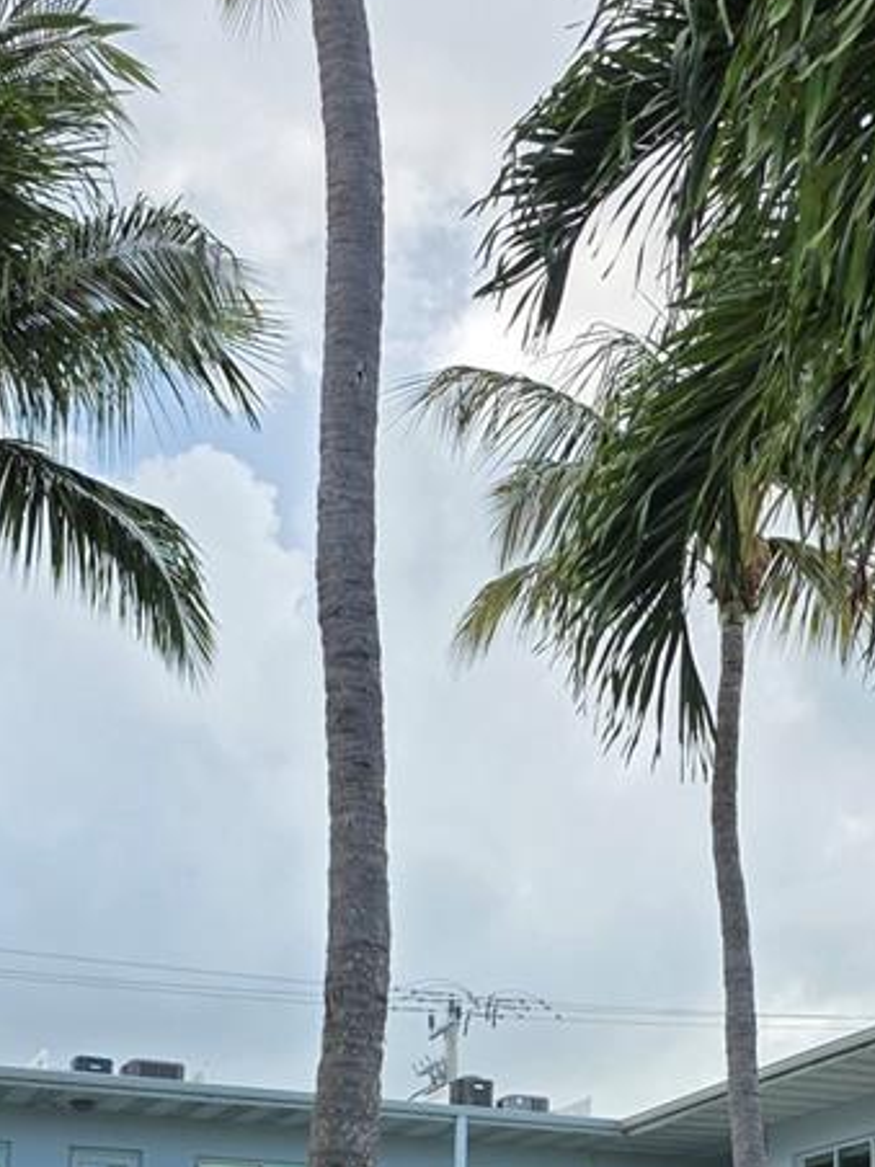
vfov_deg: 29.5
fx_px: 2056
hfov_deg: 23.7
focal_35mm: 61
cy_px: 1177
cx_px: 681
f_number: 1.7
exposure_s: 1/3160
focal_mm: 6.3
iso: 80
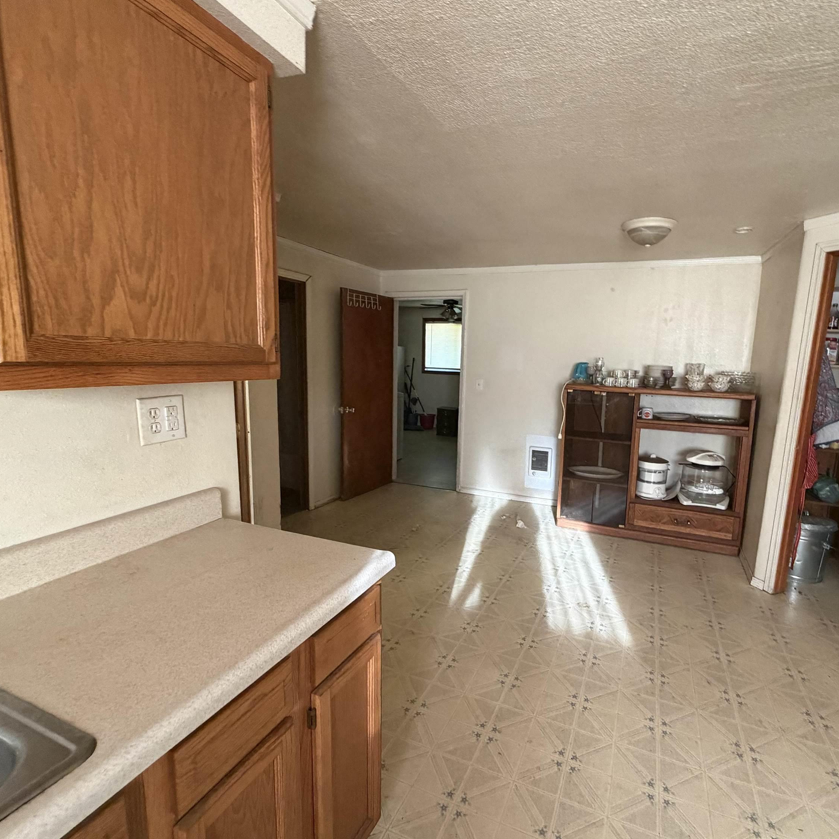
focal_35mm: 17
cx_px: 478
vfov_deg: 84.0
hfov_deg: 83.5
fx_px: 466
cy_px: 425
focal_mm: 2.22
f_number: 2.2
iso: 400
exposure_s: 1/60
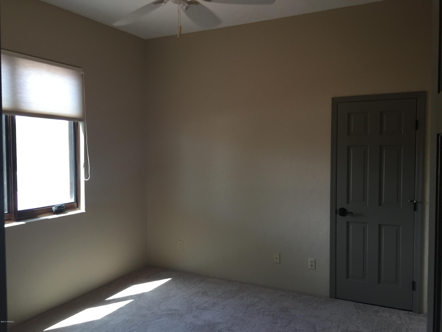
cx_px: 221
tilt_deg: -2.6
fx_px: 370
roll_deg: -0.6
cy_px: 166
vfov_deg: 48.2
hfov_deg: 61.7
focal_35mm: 29
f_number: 2.2
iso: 40
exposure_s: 1/30
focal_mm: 4.15
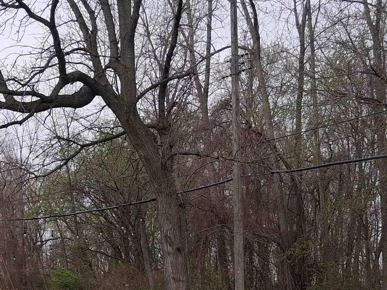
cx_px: 163
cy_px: 286
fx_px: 749
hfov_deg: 28.9
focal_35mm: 67
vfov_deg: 21.2
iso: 40
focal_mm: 3.98
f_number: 1.8
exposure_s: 1/100
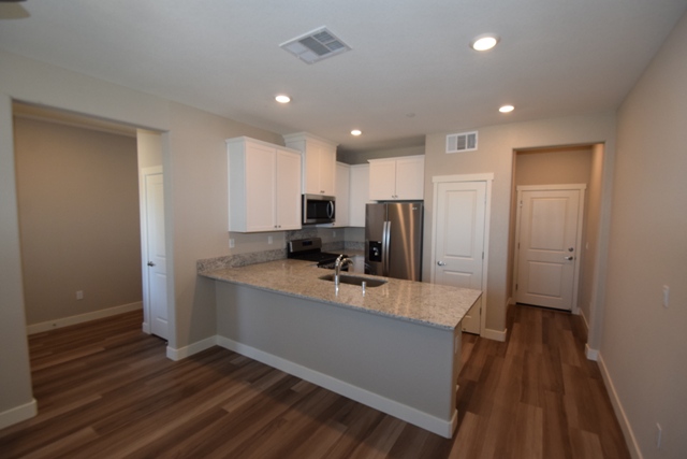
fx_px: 286
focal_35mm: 15
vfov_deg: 77.4
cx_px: 344
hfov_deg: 100.4
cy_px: 230
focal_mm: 10
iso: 800
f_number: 5.6
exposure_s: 1/125
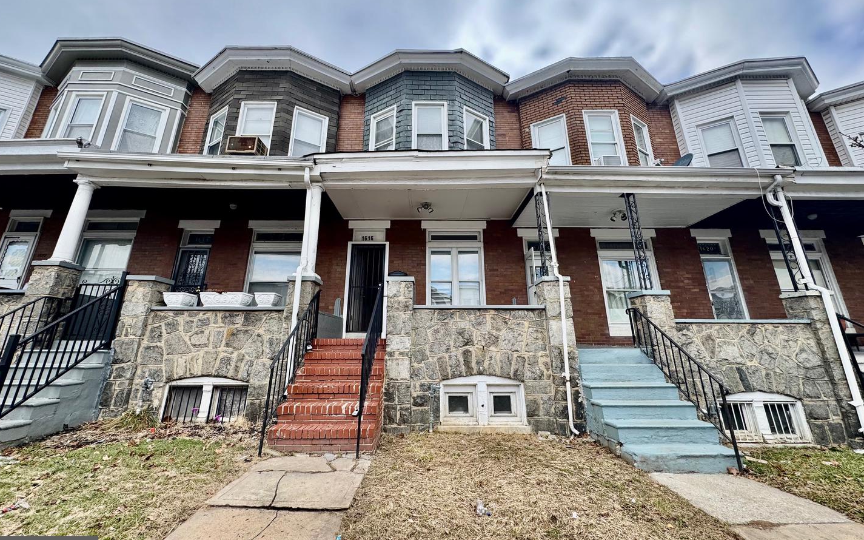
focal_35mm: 15
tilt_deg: +16.8
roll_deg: -0.2
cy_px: 243
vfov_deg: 74.6
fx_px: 353
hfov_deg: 101.5
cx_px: 428
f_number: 2.2
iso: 40
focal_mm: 2.22
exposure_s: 1/386
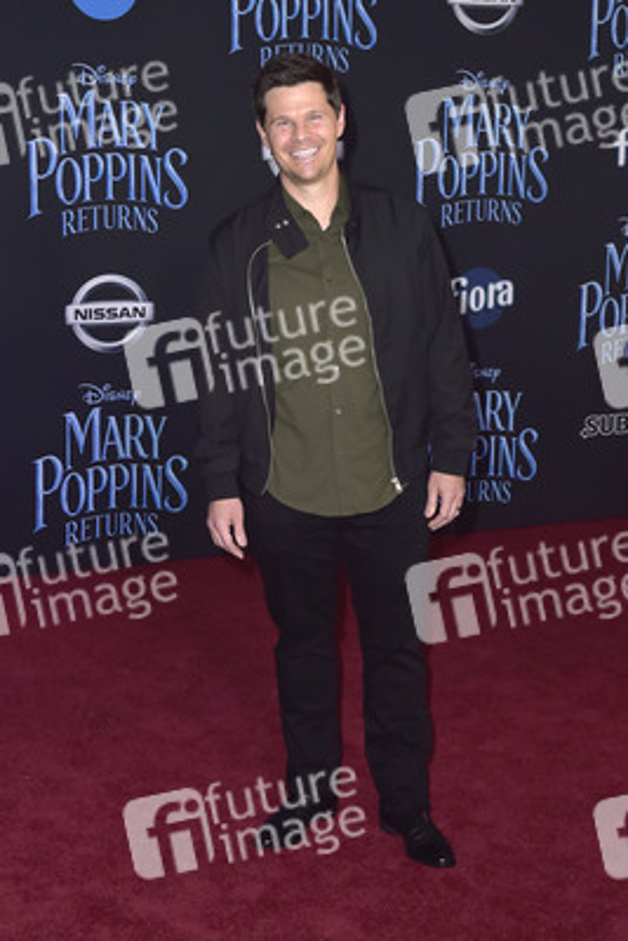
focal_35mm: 52
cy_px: 470
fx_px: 1359
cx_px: 314
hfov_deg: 26.0
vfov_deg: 38.2
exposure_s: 1/250
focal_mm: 52
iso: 400
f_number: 6.3
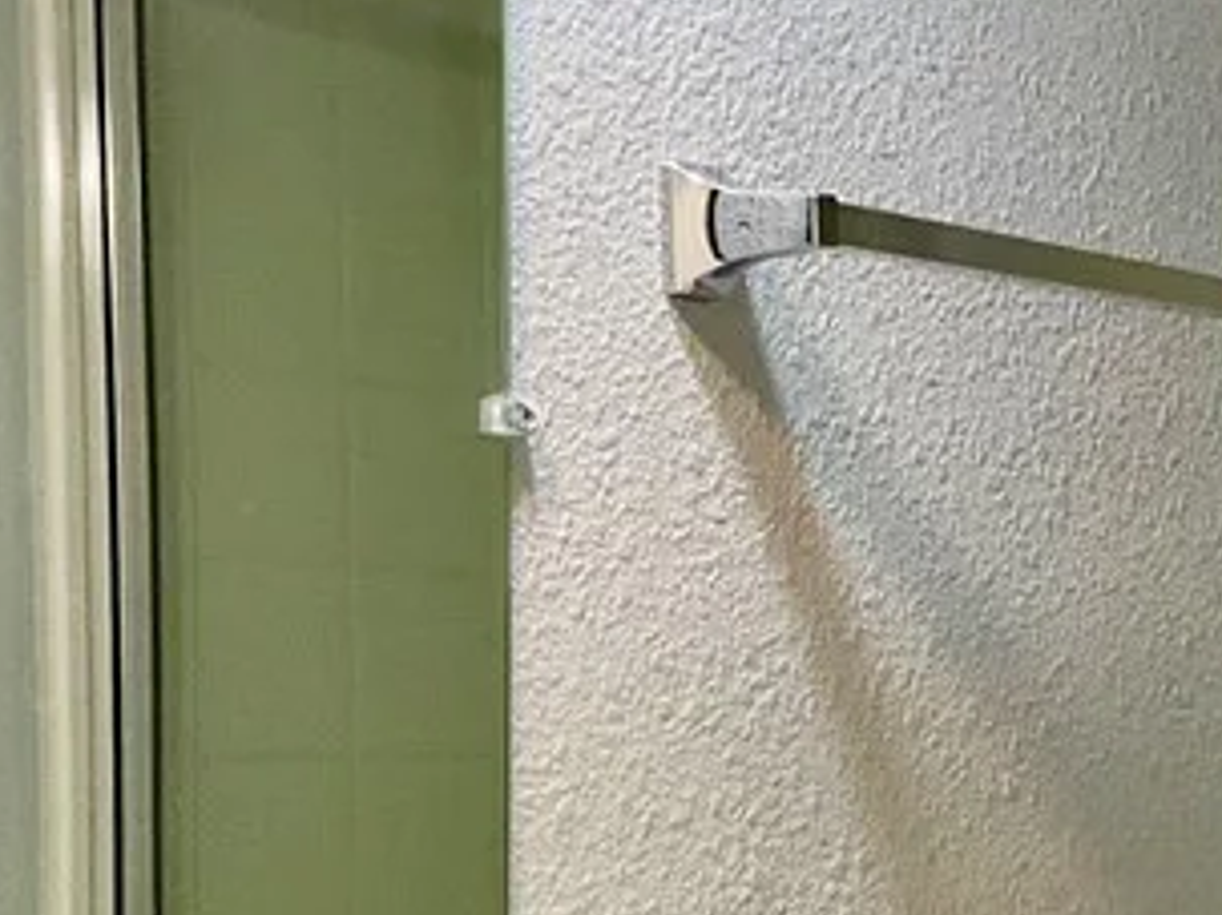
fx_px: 3458
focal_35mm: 98
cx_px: 1702
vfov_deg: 15.0
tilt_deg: -0.9
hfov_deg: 18.3
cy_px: 657
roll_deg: -0.1
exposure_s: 1/60
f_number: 1.8
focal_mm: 3
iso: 100
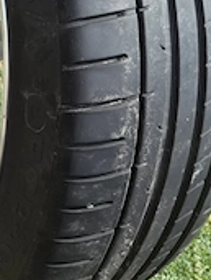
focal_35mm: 56
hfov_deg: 24.5
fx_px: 453
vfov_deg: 32.8
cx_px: -20
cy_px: 36
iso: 80
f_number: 1.78
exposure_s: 1/2110
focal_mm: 6.76
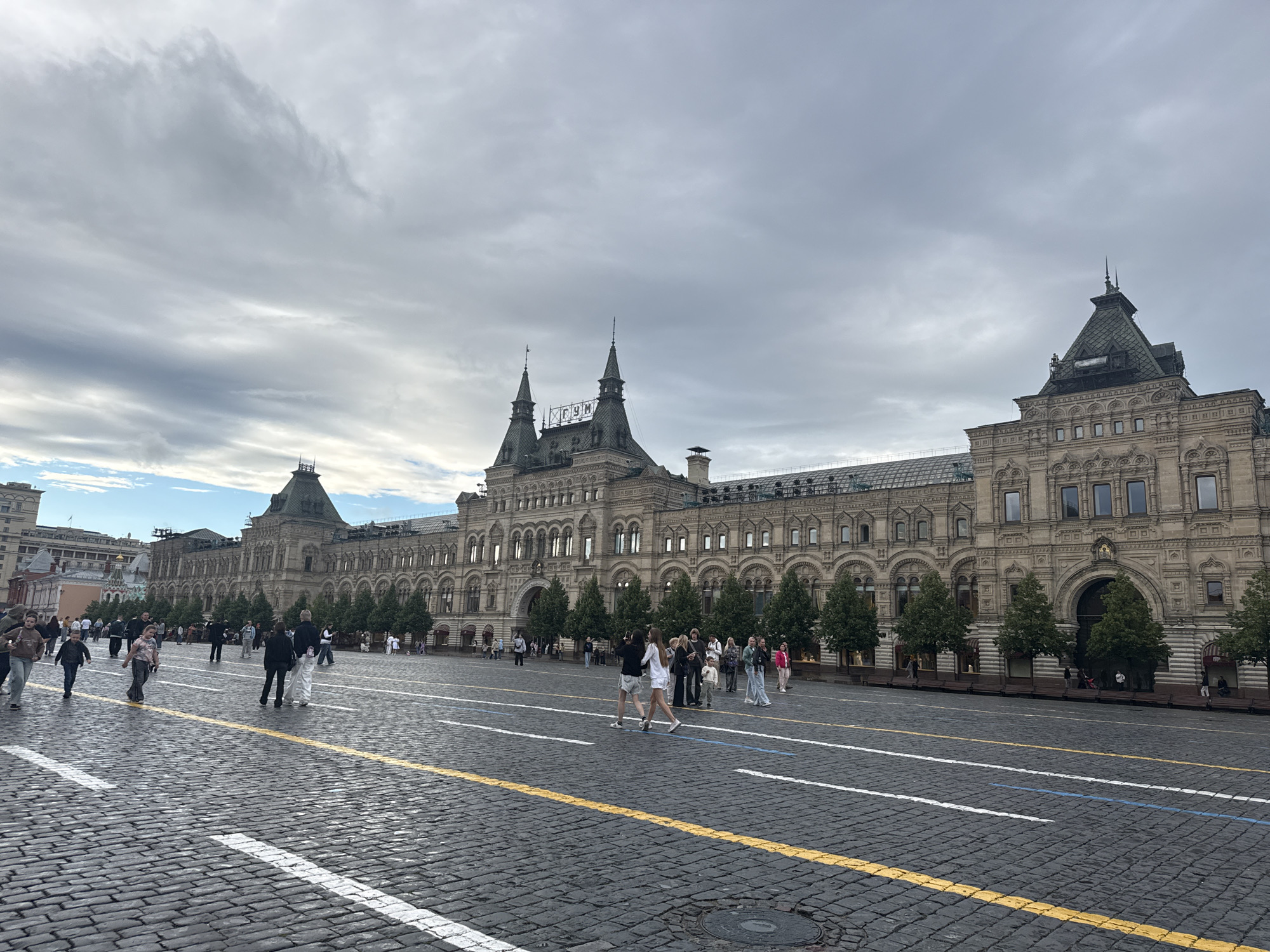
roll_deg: -2.6
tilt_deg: +11.3
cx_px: 635
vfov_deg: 56.8
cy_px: 476
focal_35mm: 24
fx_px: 881
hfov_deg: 71.6
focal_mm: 6.76
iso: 100
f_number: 1.78
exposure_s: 1/1018
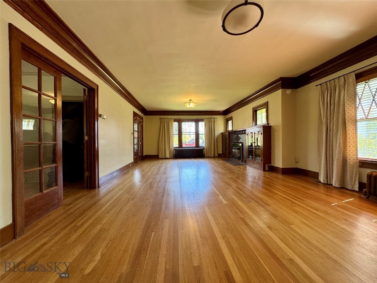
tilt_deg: -0.4
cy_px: 142
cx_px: 188
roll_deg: +0.6
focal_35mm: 14
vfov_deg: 85.7
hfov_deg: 102.1
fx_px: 152
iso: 250
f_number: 2.2
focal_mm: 2.22
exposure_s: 1/120
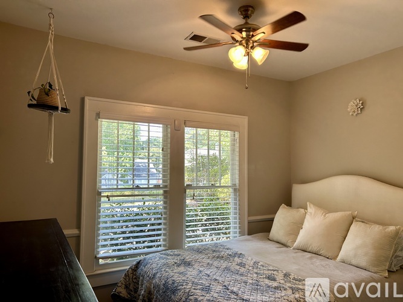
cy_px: 151
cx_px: 202
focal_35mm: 26
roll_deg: +0.1
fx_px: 303
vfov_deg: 53.0
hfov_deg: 67.3
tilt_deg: +3.2
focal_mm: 5.7
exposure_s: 1/120
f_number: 1.5
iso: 50
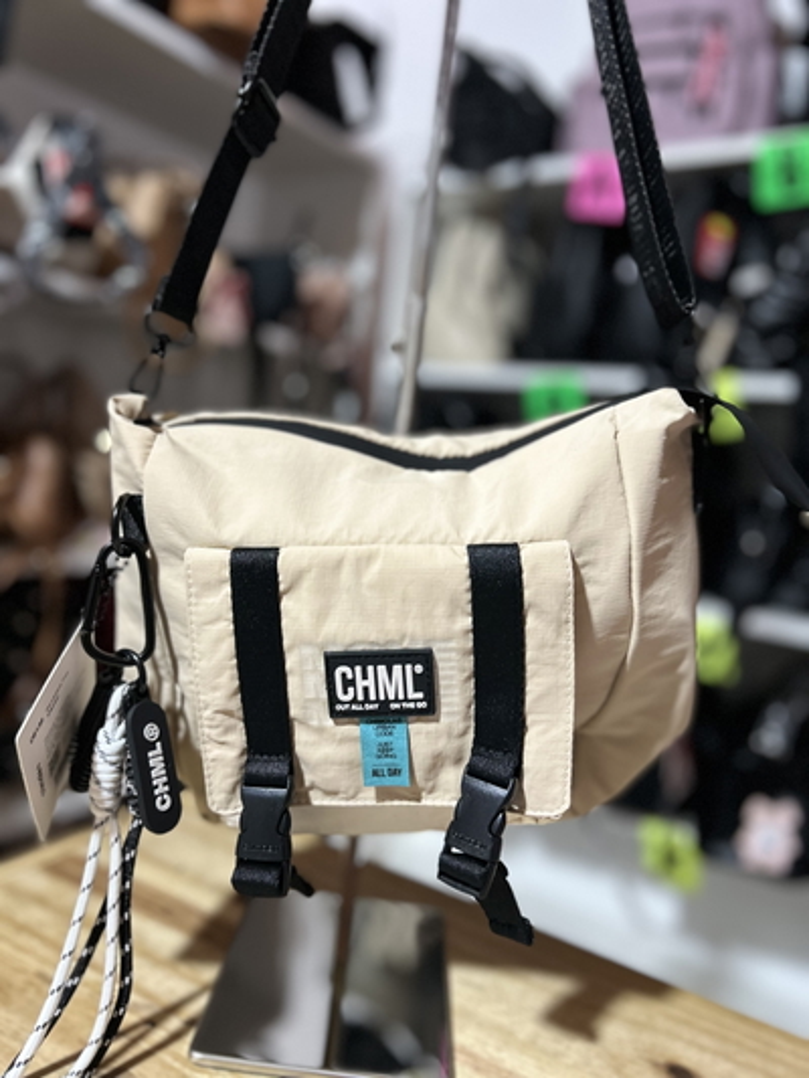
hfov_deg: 53.1
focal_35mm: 26
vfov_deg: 67.3
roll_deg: -6.2
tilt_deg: -5.4
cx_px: 404
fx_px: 810
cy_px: 539
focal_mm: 5.7
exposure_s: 1/50
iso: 320
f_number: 1.5
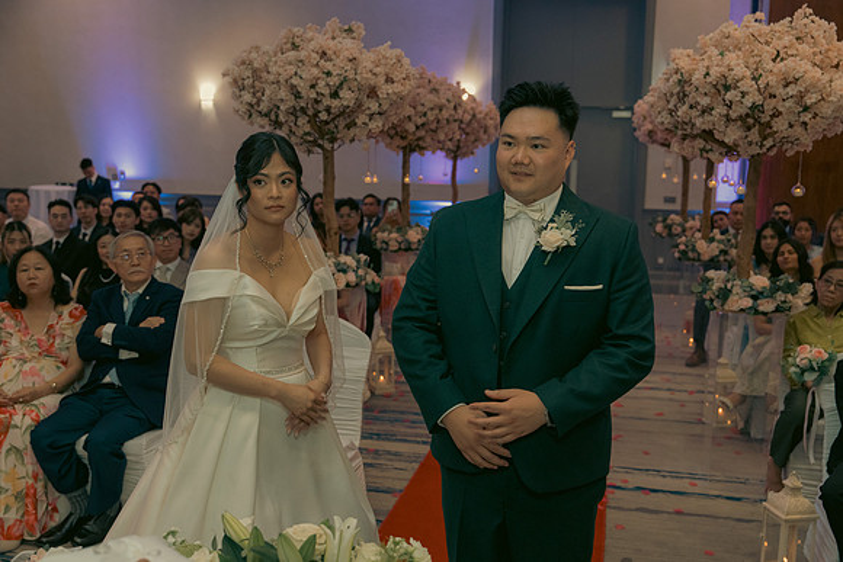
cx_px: 422
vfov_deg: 36.9
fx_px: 843
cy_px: 281
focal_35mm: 36
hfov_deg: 53.1
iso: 2500
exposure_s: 1/160
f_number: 3.5
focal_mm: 36
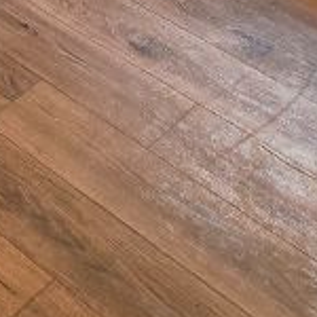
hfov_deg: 13.5
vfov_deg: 13.3
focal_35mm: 92
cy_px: -469
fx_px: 953
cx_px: -452
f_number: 1.9
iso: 80
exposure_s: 1/120
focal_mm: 2.2
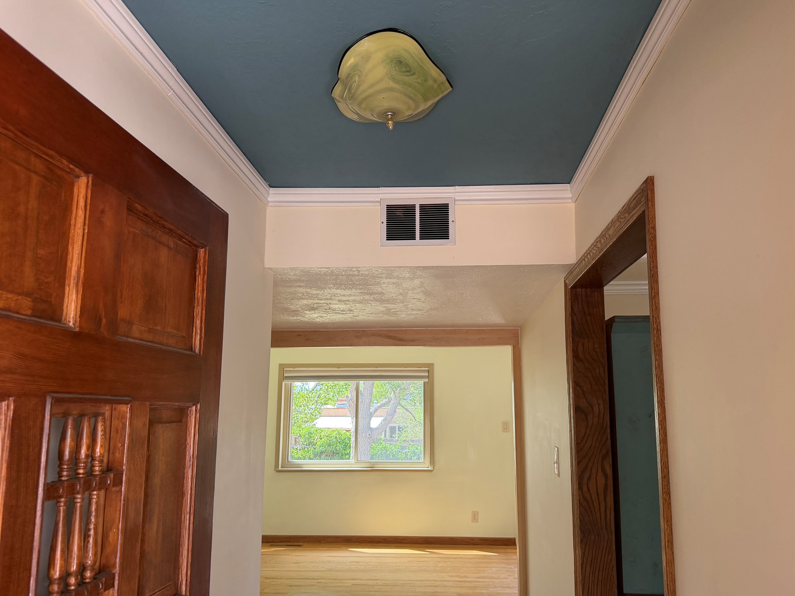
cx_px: 418
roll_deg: +0.6
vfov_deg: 53.0
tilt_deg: +7.5
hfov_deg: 67.3
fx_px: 597
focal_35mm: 26
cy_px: 313
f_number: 1.78
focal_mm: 6.76
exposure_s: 1/230
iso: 200
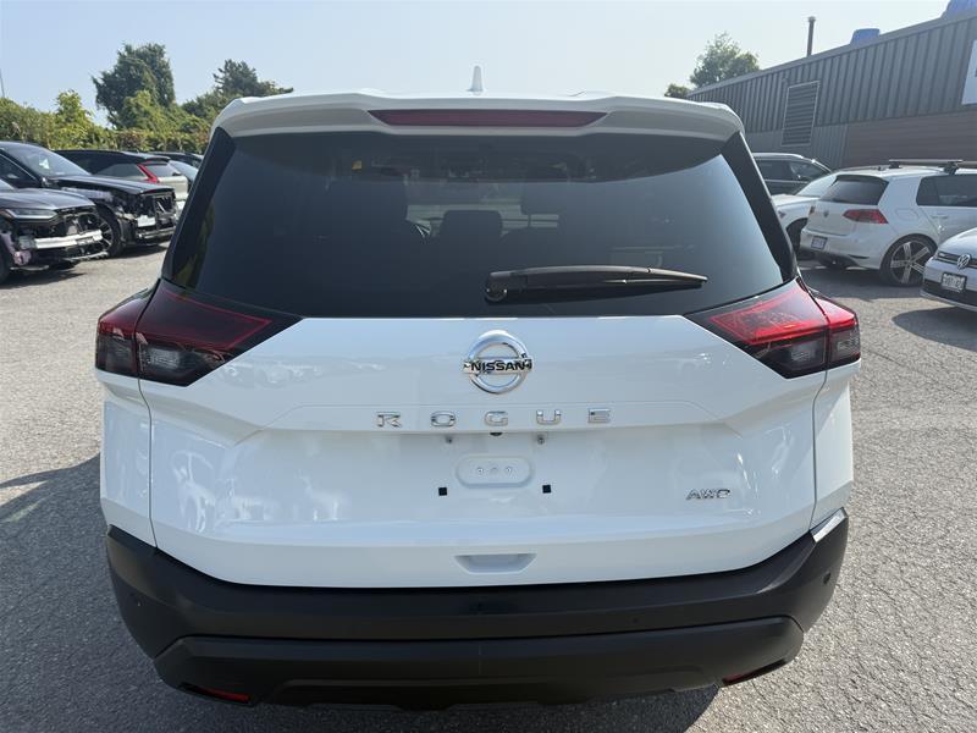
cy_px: 366
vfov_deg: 56.8
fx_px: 677
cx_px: 488
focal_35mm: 24
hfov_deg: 71.6
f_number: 1.78
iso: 80
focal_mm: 6.76
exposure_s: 1/3145
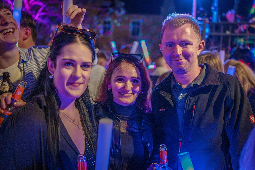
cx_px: 128
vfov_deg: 37.9
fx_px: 248
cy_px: 85
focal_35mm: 35
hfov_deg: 54.4
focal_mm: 35
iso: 25600
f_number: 2
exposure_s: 1/160
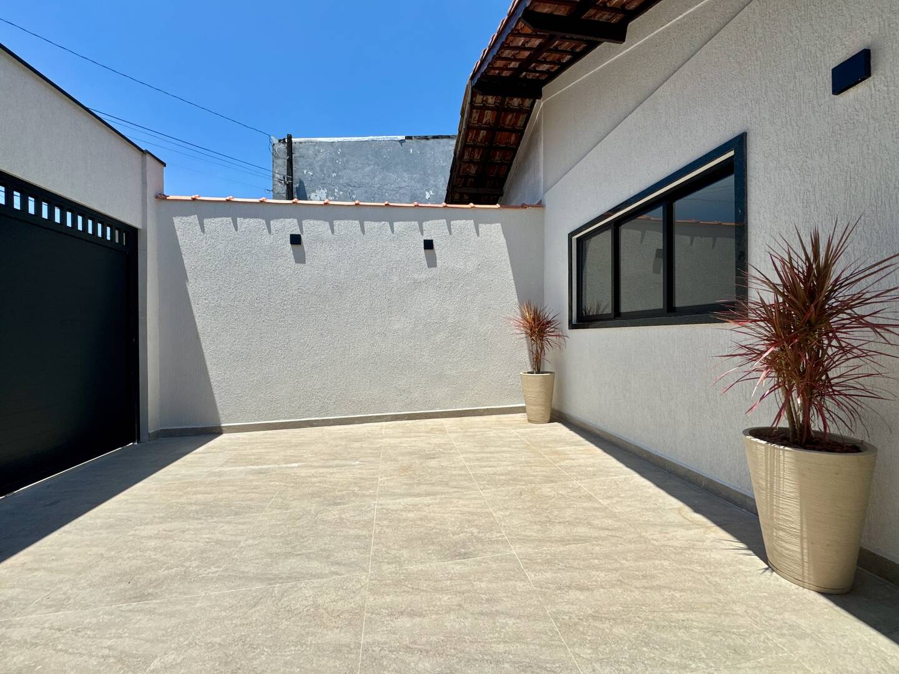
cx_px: 450
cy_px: 337
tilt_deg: -0.3
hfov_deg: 102.1
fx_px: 364
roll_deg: -0.6
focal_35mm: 14
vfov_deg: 85.7
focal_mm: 2.22
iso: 50
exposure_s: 1/3390
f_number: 2.2
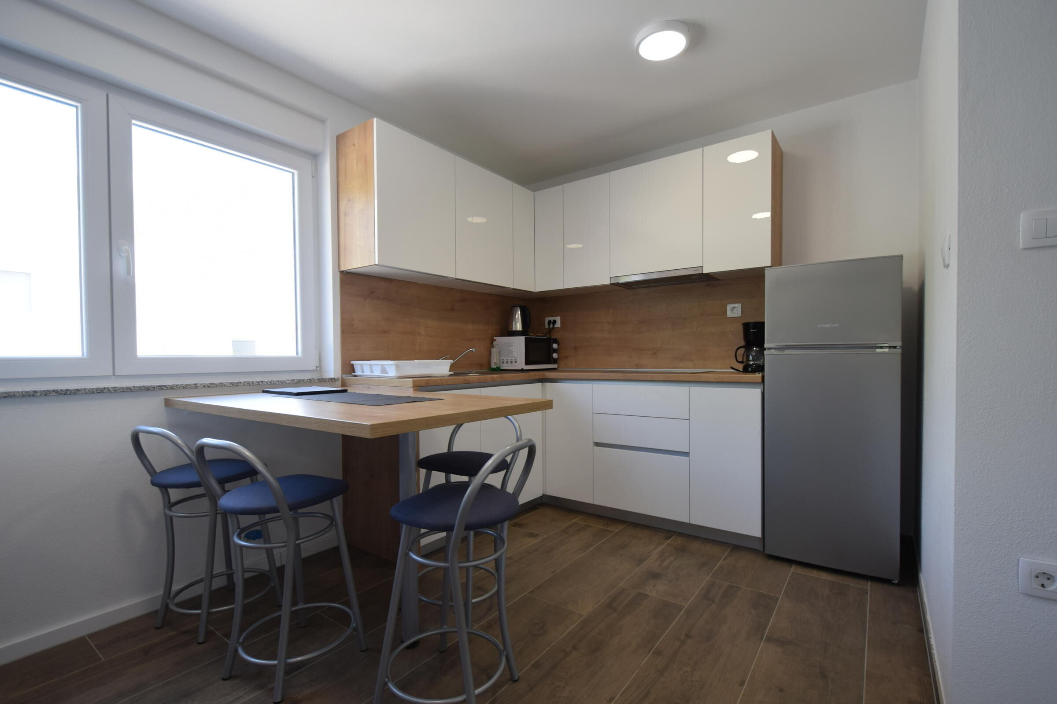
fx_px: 440
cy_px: 352
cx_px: 528
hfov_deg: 100.4
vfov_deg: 77.3
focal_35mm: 15
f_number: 4
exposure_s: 1/100
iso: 200
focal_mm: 10
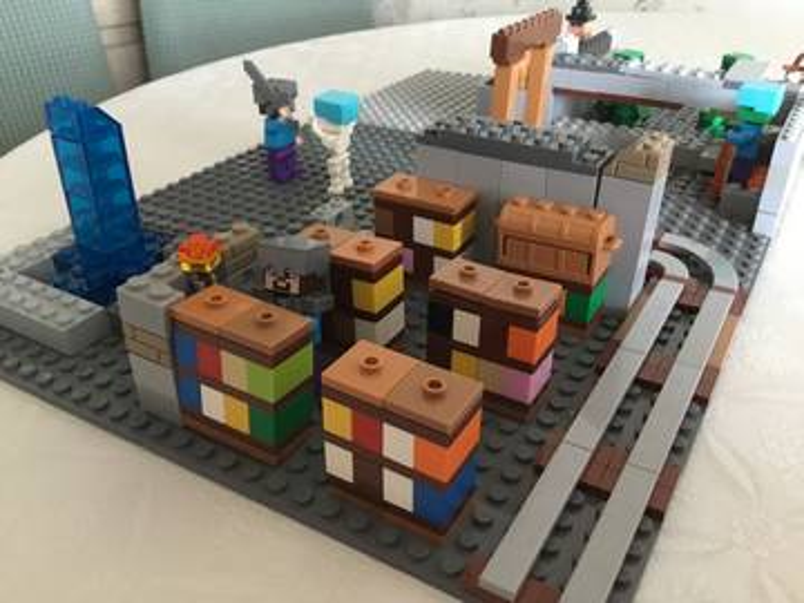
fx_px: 720
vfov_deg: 45.4
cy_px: 302
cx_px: 402
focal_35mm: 31
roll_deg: +0.2
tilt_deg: -30.0
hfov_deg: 58.4
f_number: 2.4
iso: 320
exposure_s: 1/17
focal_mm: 3.3
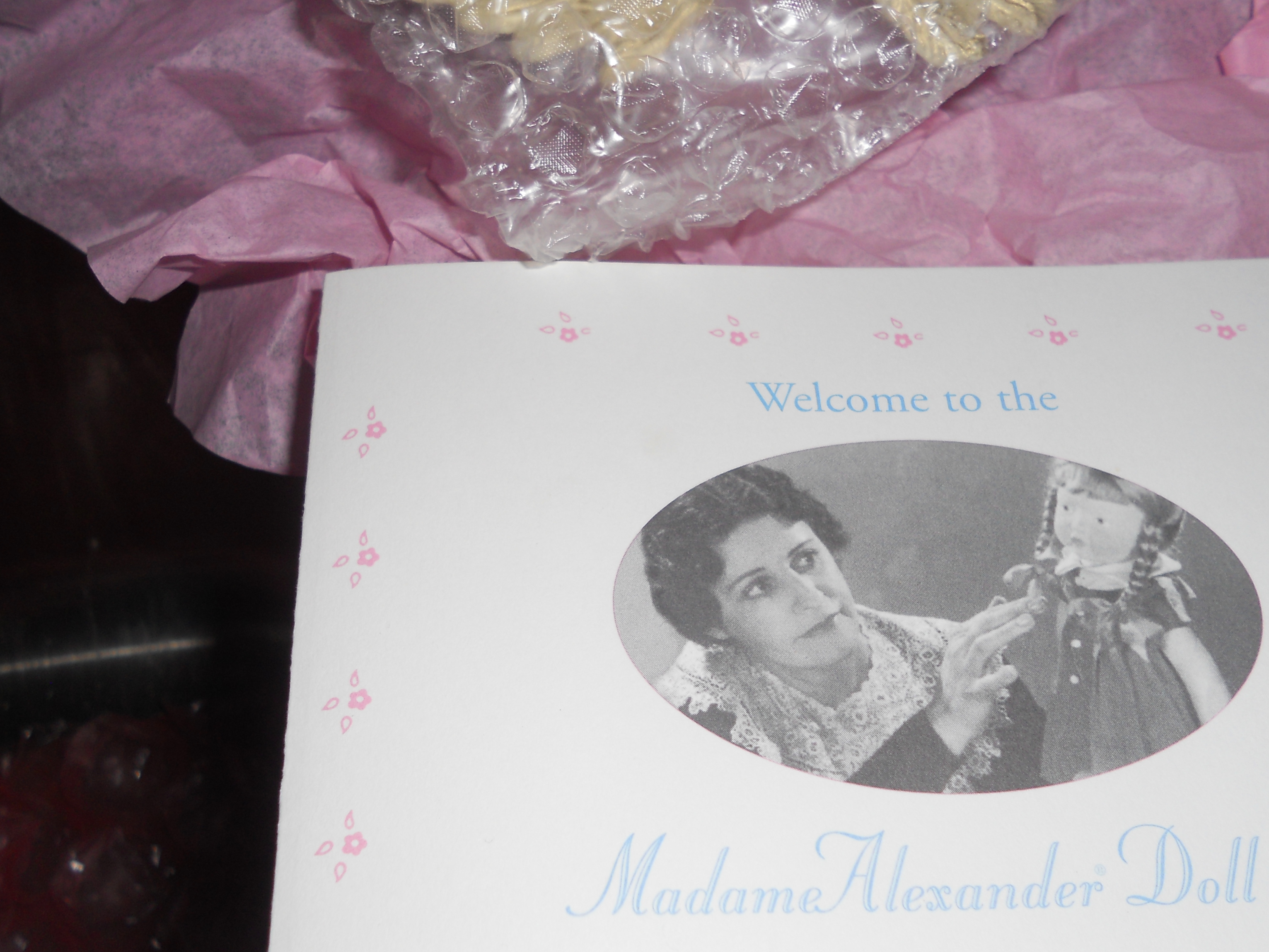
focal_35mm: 39
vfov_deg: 36.8
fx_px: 1430
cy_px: 524
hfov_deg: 47.8
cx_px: 603
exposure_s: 1/25
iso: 80
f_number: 8.8
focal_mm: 5.8
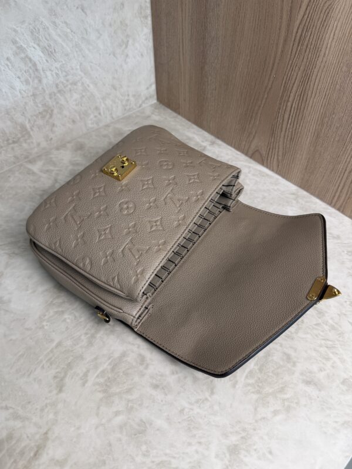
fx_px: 325
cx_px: 176
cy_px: 234
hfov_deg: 56.8
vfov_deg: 71.6
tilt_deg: -50.6
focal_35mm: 24
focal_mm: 6.76
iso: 64
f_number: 1.78
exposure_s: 1/150
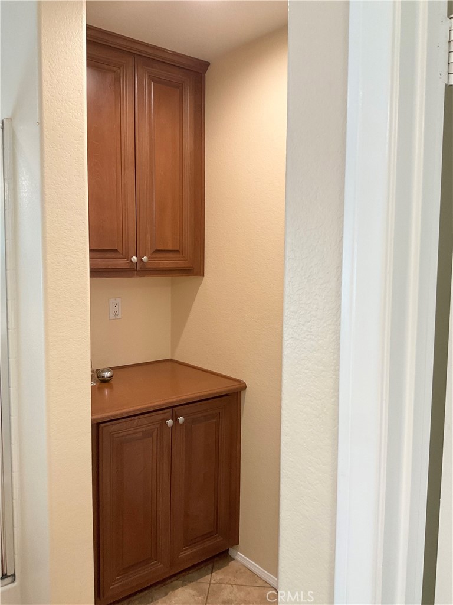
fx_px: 506
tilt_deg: -4.7
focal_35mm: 29
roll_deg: -1.1
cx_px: 226
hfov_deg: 48.2
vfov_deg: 61.7
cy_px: 302
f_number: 1.8
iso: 100
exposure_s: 1/60
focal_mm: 3
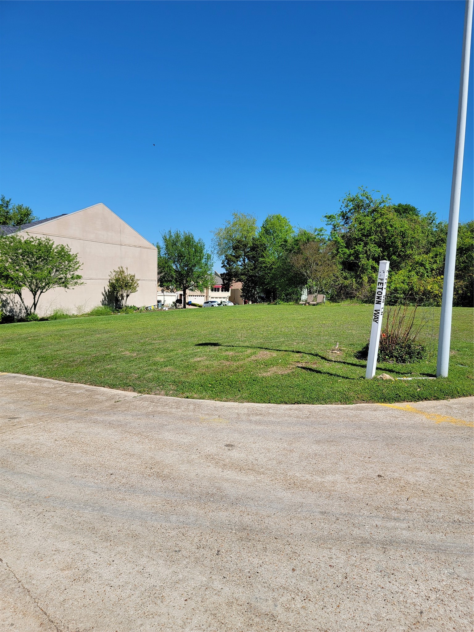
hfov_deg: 56.8
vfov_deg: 71.6
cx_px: 237
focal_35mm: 24
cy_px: 316
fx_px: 438
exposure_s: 1/1365
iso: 16
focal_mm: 6.7
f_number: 1.8
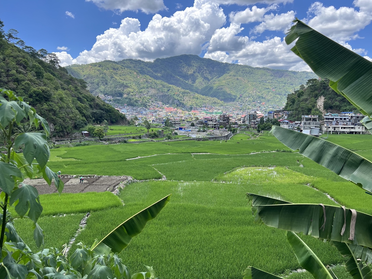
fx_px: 279
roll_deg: -0.5
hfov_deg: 67.3
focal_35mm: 26
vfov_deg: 53.1
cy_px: 140
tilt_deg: -6.3
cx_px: 186
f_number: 1.5
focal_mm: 5.7
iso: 50
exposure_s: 1/1449
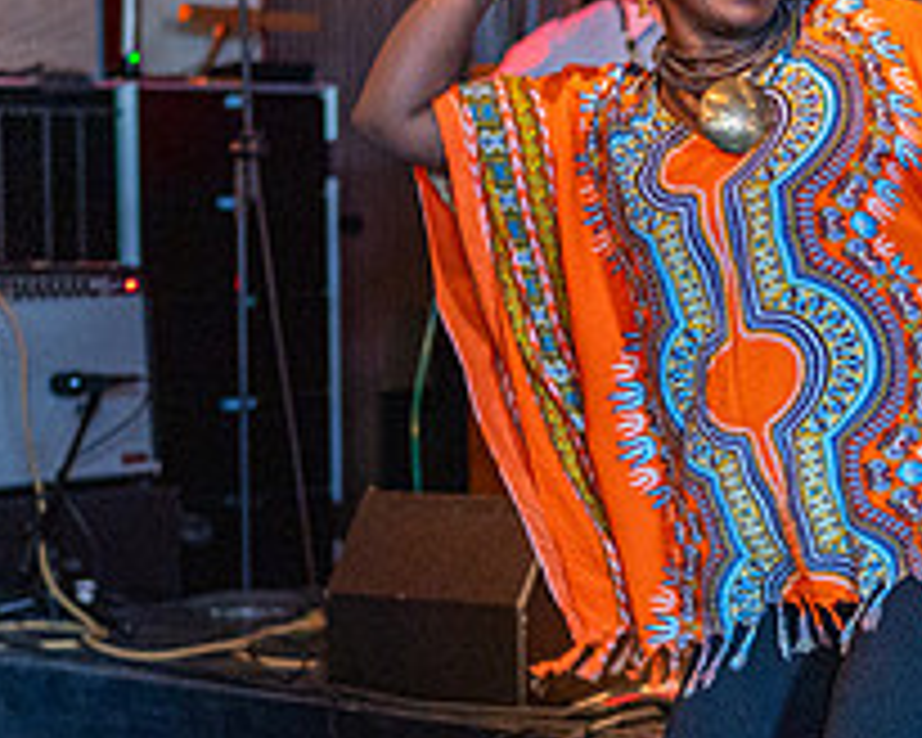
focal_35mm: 134
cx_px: 589
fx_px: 3657
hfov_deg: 14.4
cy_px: 491
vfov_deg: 11.5
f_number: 1.4
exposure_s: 1/200
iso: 2000
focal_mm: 35
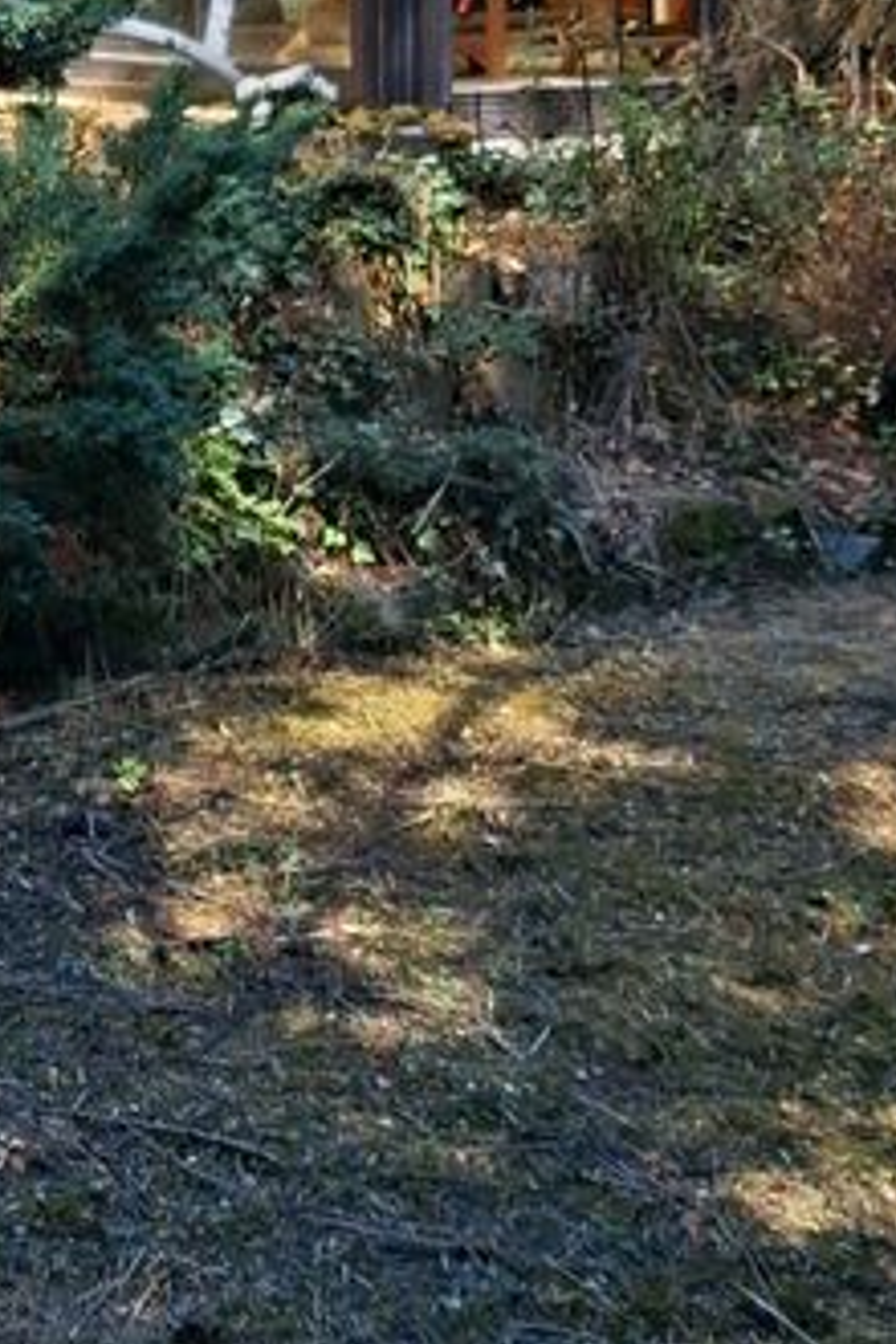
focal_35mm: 85
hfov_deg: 15.1
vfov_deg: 23.5
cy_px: 257
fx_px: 3173
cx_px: -391
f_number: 1.8
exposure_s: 1/278
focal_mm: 4
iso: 20
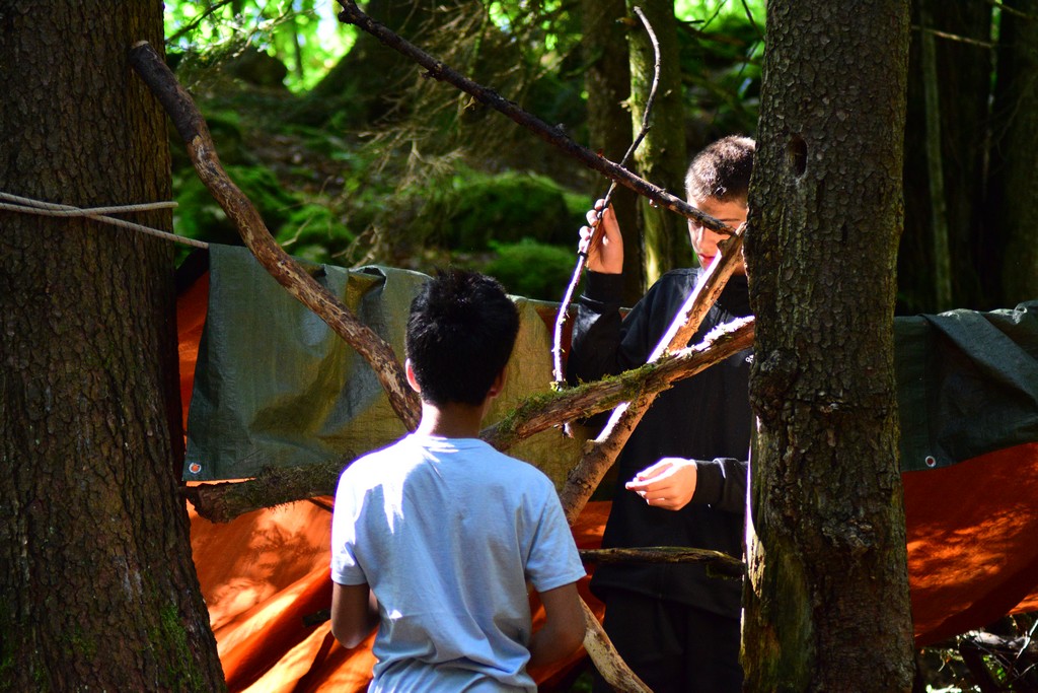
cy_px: 346
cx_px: 519
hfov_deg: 13.0
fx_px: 4542
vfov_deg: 8.7
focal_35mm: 158
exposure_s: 1/400
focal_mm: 105
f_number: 4
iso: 3200
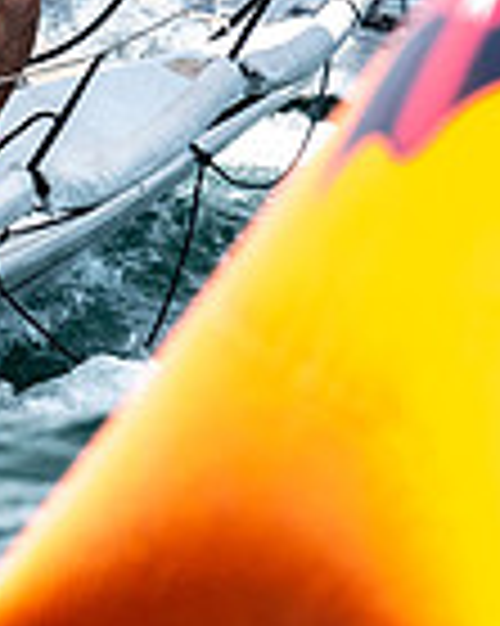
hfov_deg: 0.9
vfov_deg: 1.1
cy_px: -151
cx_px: -743
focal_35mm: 1766
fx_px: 32703
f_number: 5.6
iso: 320
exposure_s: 1/2000
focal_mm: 300
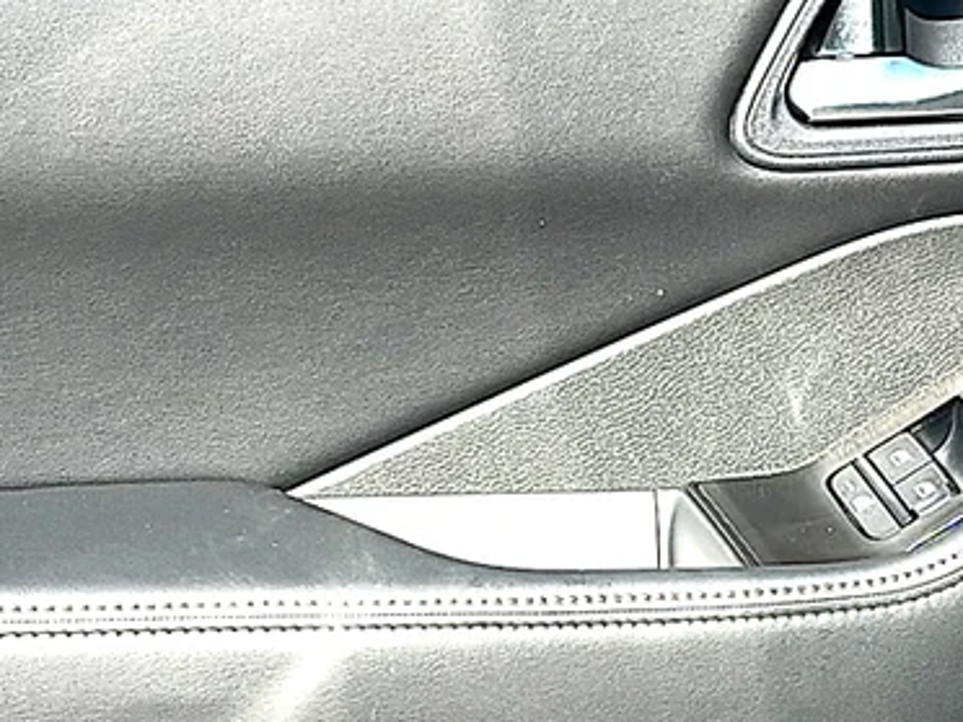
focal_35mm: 94
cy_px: 426
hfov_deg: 20.5
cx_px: 839
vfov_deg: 15.7
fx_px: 2615
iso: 80
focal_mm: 6.86
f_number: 1.78
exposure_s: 1/1121
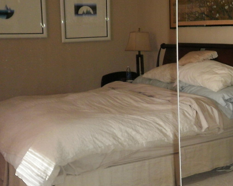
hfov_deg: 27.8
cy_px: 111
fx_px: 441
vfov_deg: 23.8
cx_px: 235
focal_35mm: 64
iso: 125
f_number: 2.6
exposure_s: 1/25
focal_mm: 4.65
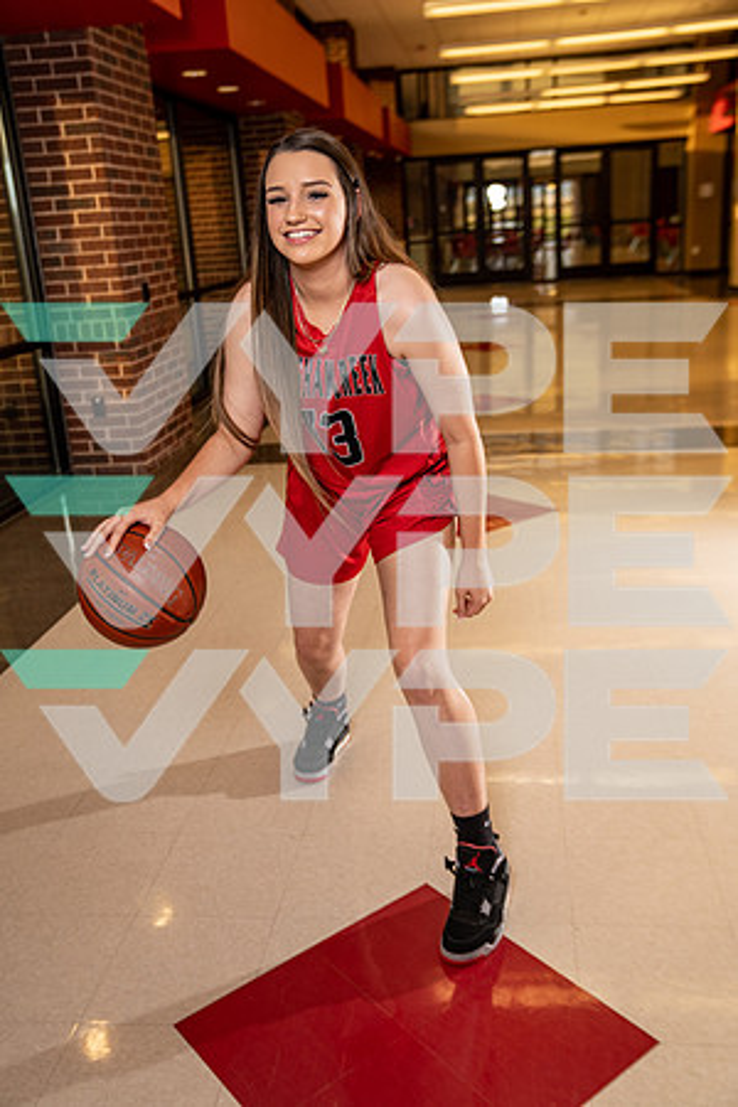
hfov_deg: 40.0
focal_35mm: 33
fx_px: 1015
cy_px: 554
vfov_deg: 57.2
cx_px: 369
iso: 320
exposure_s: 1/250
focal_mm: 33
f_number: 3.2
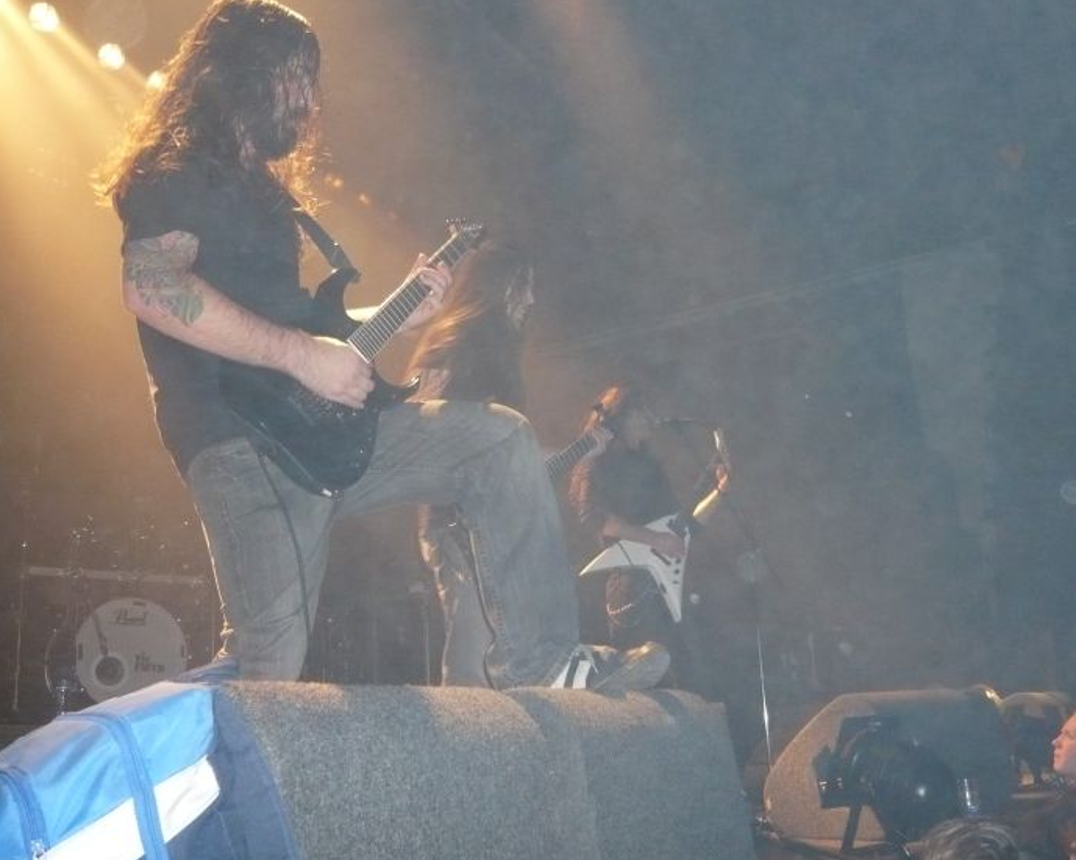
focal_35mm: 34
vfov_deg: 43.3
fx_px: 1083
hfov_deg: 52.8
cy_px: 409
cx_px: 568
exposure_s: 1/30
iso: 400
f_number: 2.9
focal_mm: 4.9
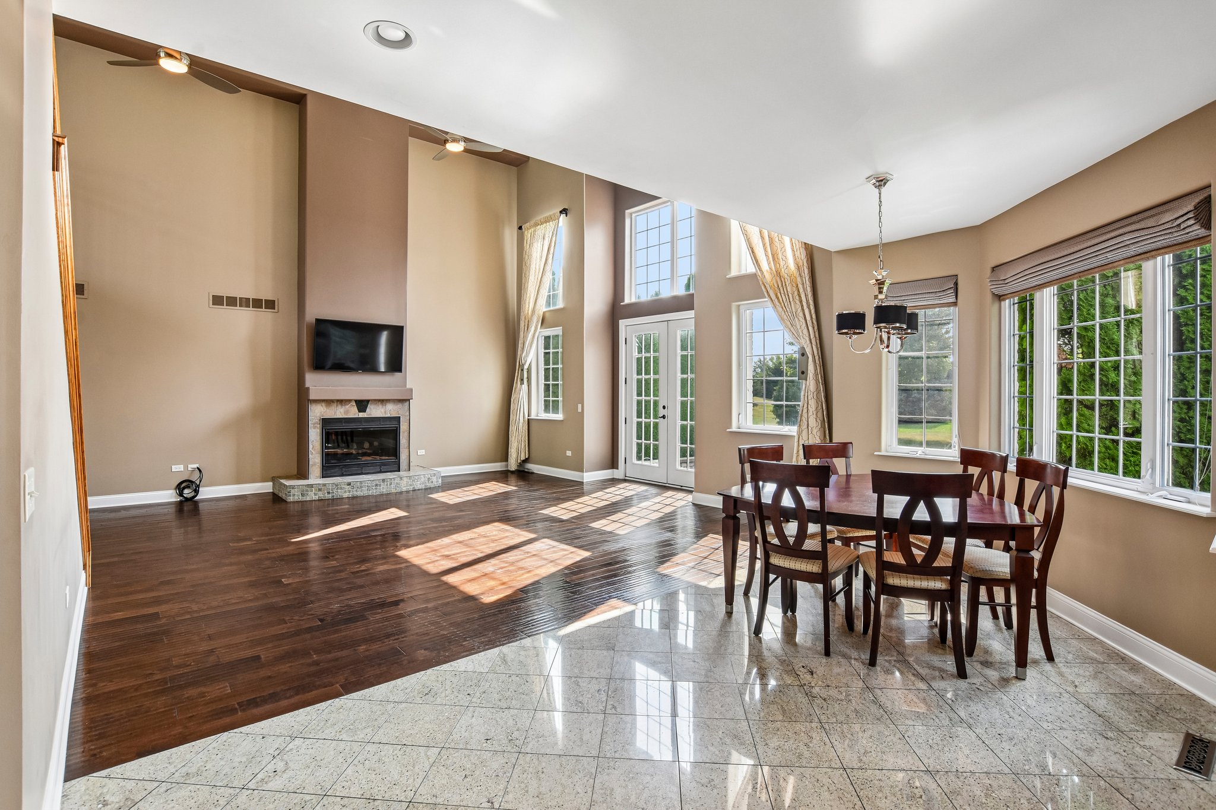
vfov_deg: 72.0
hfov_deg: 95.0
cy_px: 405
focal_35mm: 16
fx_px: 557
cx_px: 608
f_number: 8
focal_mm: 11
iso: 400
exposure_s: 1/160
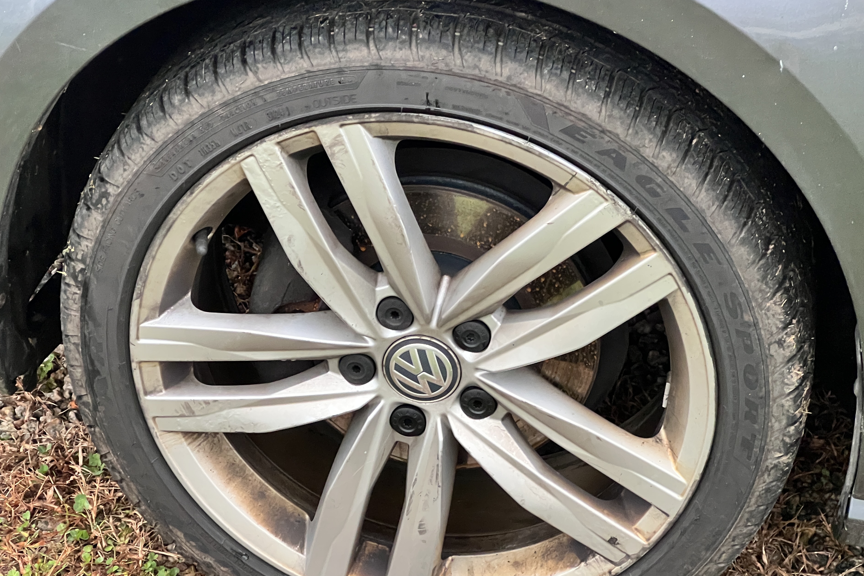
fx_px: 2064
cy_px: 306
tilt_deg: -33.9
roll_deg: -5.3
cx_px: 415
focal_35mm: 86
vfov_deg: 15.9
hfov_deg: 23.6
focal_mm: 9
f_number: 2.8
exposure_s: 1/60
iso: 400
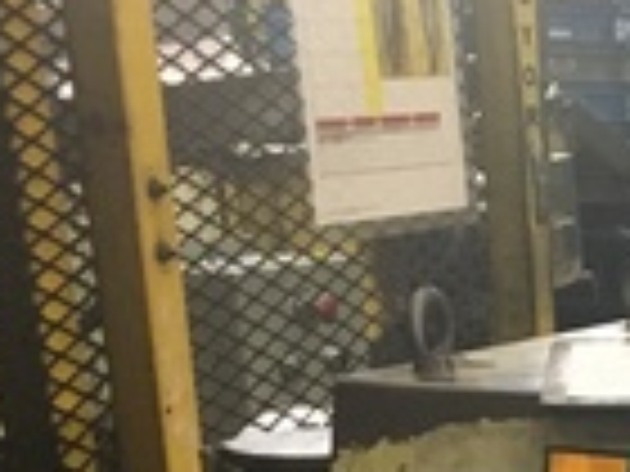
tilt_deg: -21.3
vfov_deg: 10.2
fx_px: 2421
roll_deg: -0.5
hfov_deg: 13.3
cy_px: 989
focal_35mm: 133
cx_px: 1156
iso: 200
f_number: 2.2
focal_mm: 4.15
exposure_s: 1/30
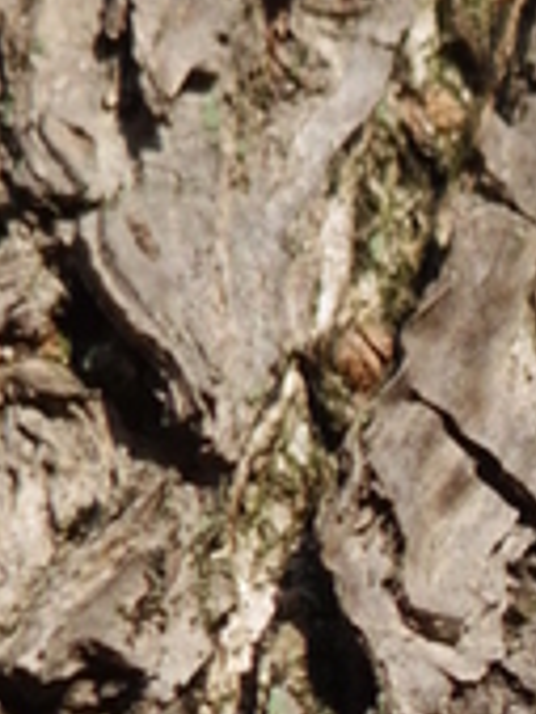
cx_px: 1055
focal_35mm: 956
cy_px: 1386
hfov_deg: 1.6
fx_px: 19712
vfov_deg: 2.1
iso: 200
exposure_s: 1/1250
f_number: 2.8
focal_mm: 36.3
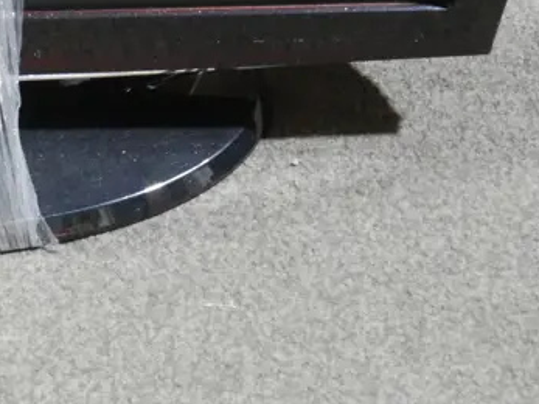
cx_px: -140
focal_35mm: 118
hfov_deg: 15.9
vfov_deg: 12.1
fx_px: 1837
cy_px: -168
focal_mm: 20
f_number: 9
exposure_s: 1/25
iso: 3200
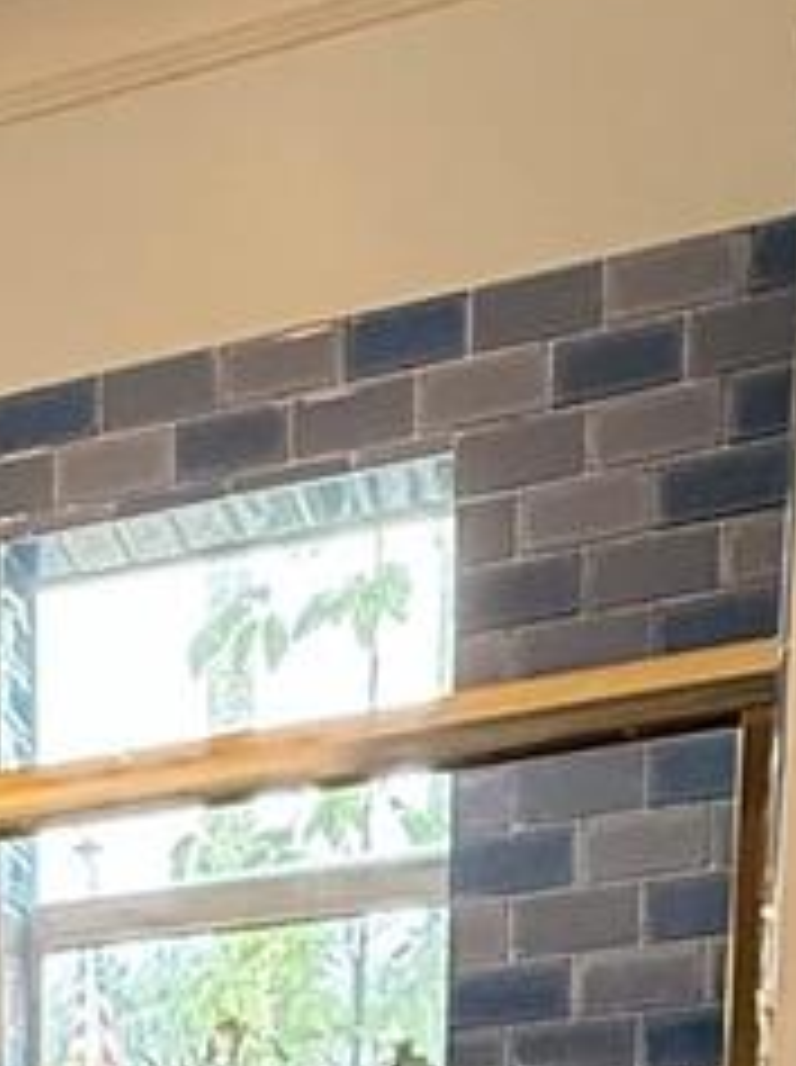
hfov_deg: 19.5
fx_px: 2183
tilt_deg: -8.1
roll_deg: +0.9
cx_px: -139
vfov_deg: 19.9
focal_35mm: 71
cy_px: 1925
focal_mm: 2.22
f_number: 2.2
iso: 640
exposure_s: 1/120
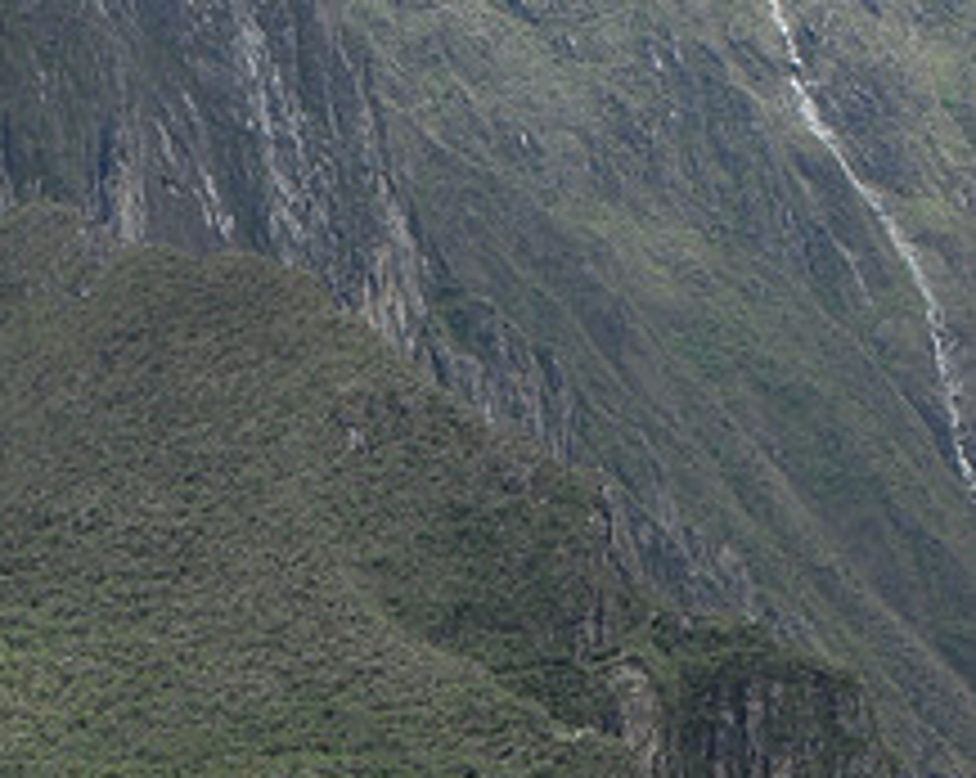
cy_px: 1196
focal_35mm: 151
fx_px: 4356
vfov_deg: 9.9
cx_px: 108
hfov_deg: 12.7
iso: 100
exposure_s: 1/160
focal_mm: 40
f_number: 6.3
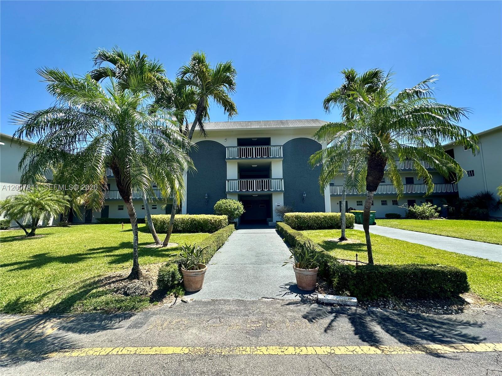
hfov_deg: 102.1
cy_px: 188
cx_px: 251
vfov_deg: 85.7
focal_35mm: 14
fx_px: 203
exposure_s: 1/1082
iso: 40
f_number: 2.2
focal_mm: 2.22
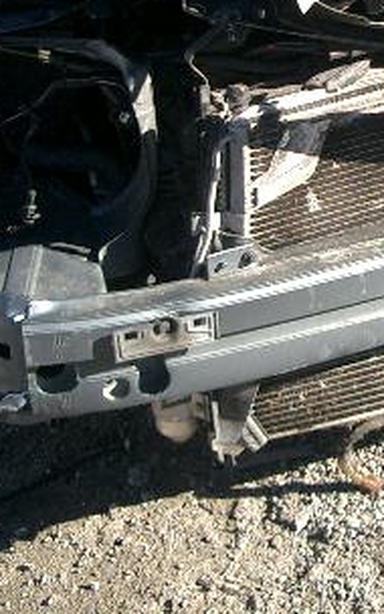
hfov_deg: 16.4
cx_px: 374
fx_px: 1306
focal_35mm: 78
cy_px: 131
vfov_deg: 26.0
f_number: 2.6
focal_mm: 5.8
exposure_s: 1/320
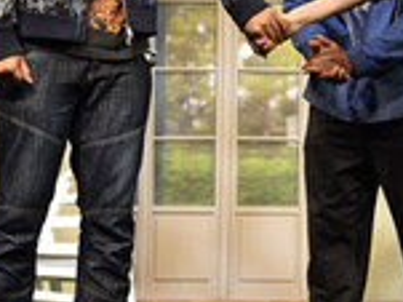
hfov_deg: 8.1
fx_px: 2838
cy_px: 35
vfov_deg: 6.1
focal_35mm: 244
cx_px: 311
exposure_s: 1/125
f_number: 6.3
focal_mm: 85
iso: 1000
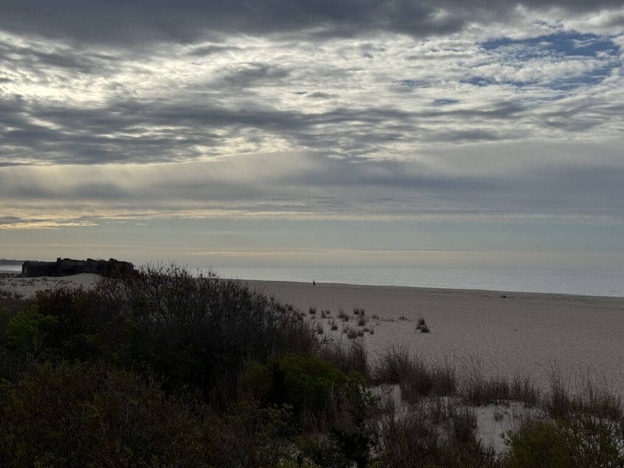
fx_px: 865
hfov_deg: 39.7
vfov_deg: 30.3
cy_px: 234
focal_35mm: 48
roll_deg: -0.9
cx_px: 312
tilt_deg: +1.2
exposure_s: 1/12500
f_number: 1.78
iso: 64
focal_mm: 6.76
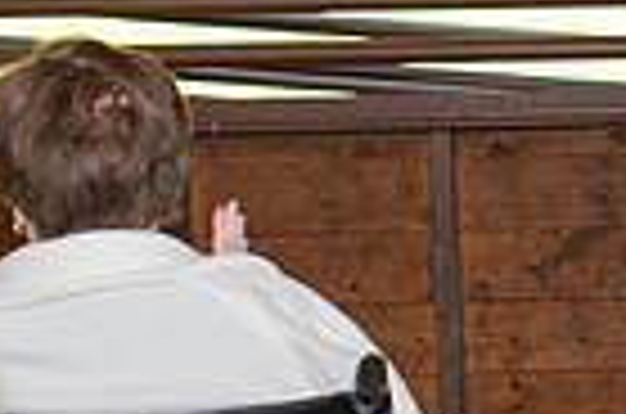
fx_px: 3938
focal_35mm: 227
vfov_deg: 6.0
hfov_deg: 8.5
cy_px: 116
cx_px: 1316
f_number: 3.2
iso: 100
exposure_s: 1/200
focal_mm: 35
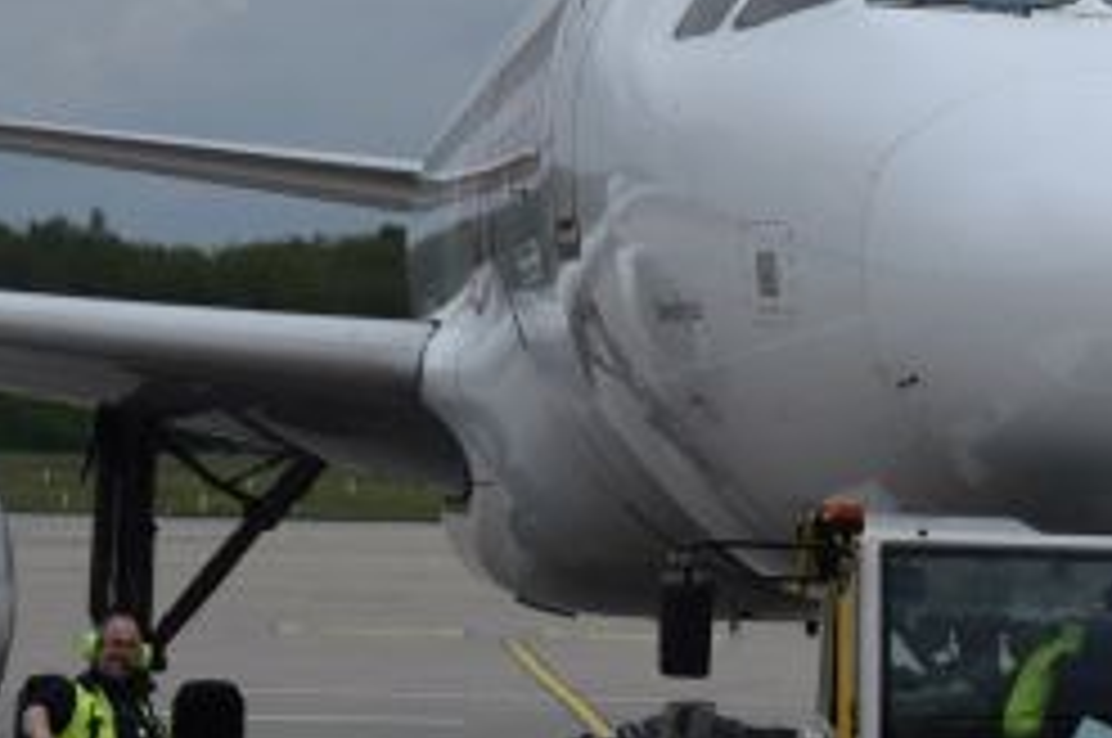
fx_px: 8256
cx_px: 824
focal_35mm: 268
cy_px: 218
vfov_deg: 5.1
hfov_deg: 7.7
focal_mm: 55
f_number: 8
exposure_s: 1/250
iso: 200
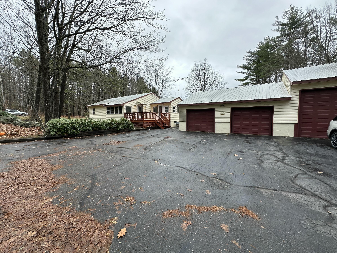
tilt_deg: -2.6
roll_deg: -0.6
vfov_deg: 85.7
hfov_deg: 102.1
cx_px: 168
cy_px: 126
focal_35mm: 14
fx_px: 136
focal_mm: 2.22
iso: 40
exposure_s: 1/389
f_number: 2.2
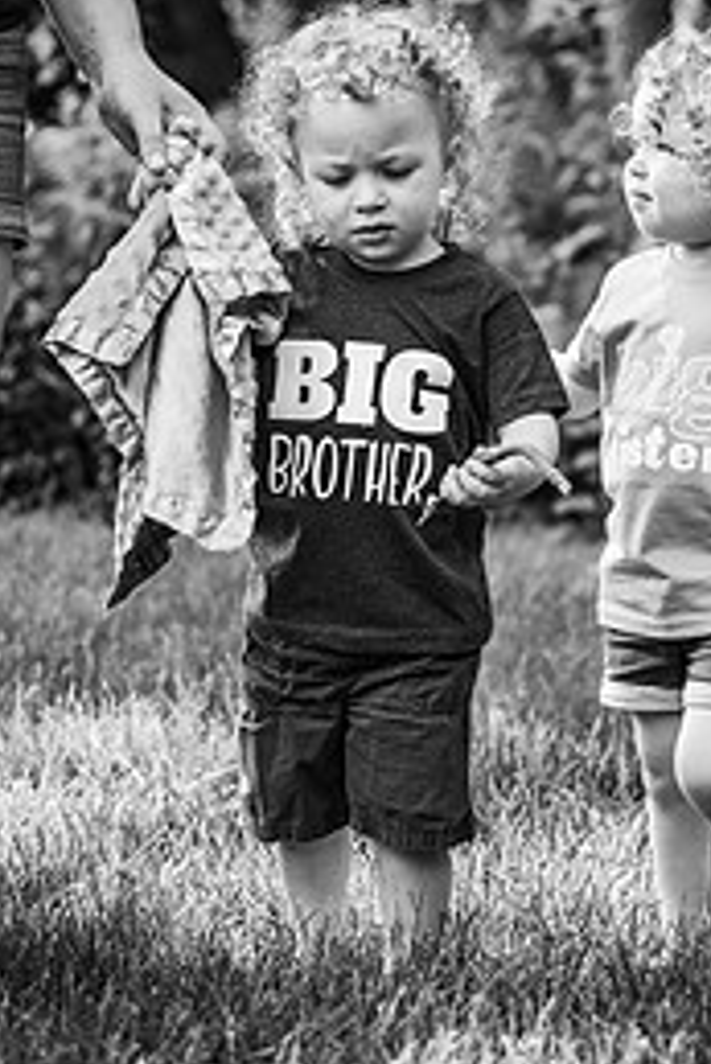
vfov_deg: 20.5
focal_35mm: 99
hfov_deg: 13.8
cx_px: 584
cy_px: 366
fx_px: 2929
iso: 320
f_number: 2.8
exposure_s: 1/640
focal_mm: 57
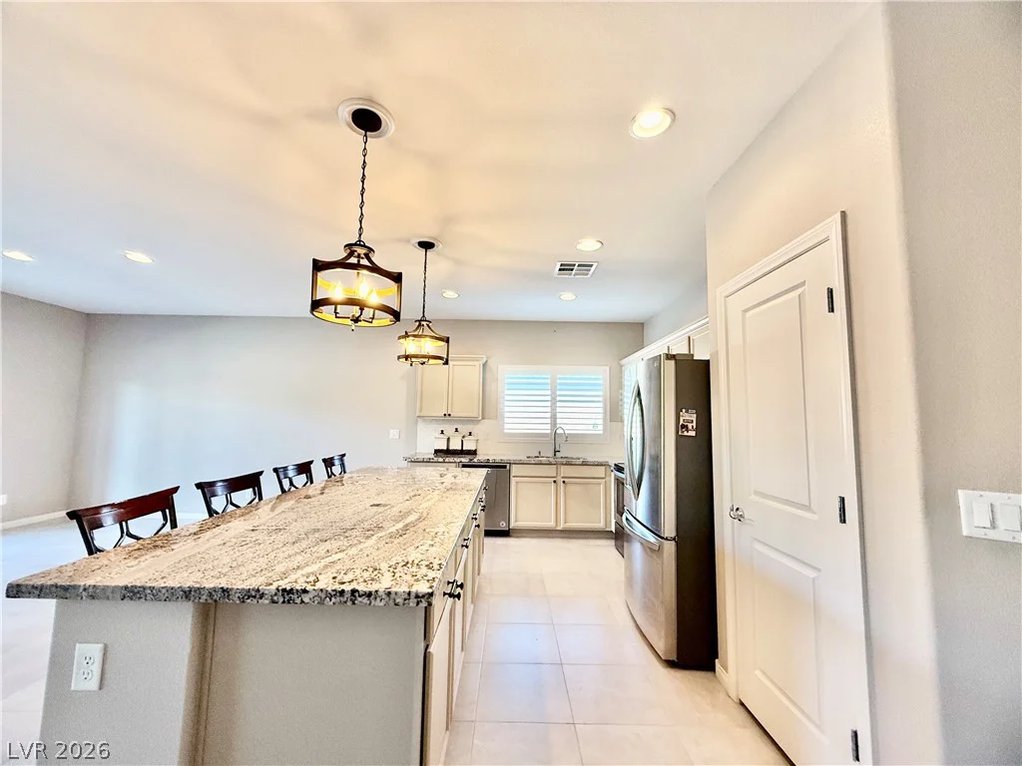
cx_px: 511
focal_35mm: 14
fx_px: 413
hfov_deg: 102.1
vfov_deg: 85.7
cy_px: 383
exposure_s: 1/120
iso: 250
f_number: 2.2
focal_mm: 2.22
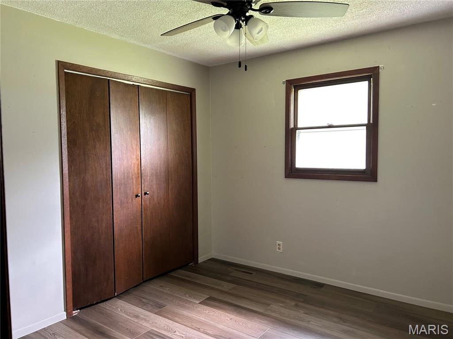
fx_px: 340
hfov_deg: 67.3
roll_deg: +0.0
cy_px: 170
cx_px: 226
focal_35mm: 26
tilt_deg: -2.8
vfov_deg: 53.1
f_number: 1.5
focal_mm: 5.7
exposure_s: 1/60
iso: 250
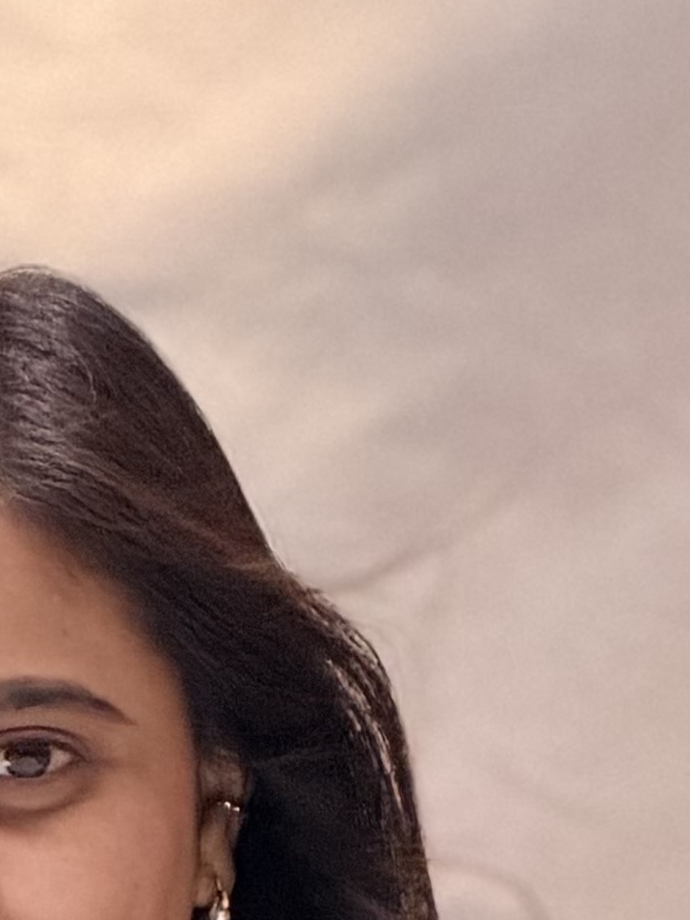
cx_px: -191
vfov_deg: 3.3
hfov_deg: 2.5
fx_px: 15897
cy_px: 2532
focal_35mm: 598
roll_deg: -0.8
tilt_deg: +3.5
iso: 250
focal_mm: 16.89
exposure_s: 1/100
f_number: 2.8
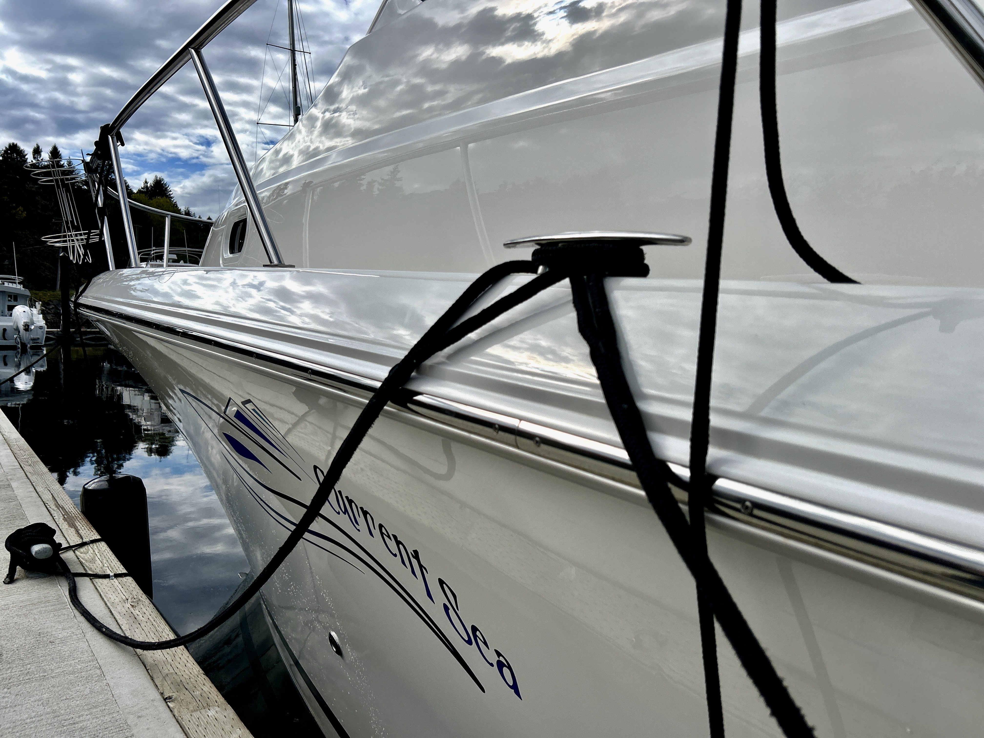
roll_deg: -1.9
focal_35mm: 26
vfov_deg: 53.1
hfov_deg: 67.3
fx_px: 739
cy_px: 369
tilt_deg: -3.2
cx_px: 492
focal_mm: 5.7
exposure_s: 1/7463
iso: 50
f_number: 1.5
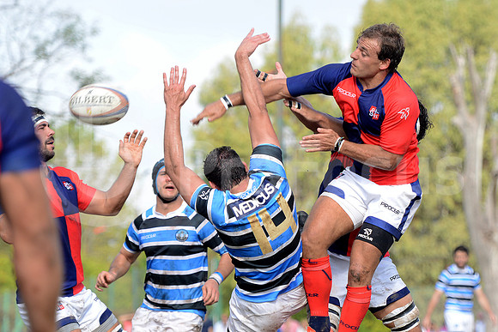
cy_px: 166
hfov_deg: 15.2
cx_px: 249
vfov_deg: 10.2
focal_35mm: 135
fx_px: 1868
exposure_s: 1/800
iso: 400
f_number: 4
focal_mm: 135
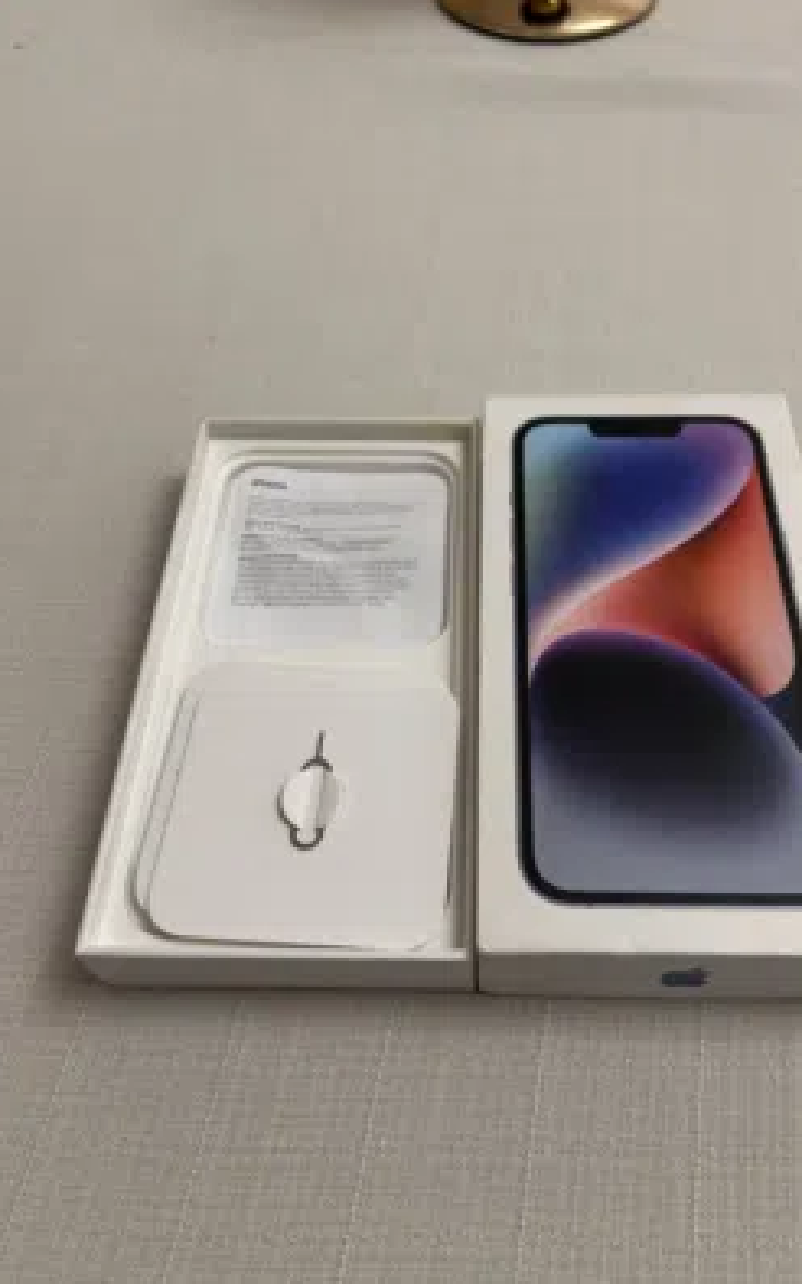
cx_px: 473
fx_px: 980
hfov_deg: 44.3
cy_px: 635
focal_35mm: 28
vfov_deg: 66.5
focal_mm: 5.7
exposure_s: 1/50
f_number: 1.5
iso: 80
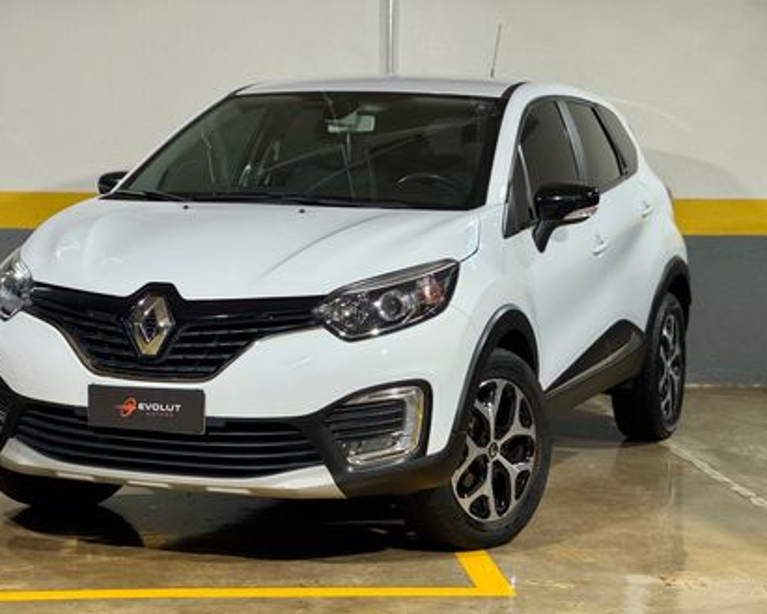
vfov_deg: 17.9
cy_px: 327
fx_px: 1953
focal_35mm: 86
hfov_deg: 22.2
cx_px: 338
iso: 250
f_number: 2.8
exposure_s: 1/60
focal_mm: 9
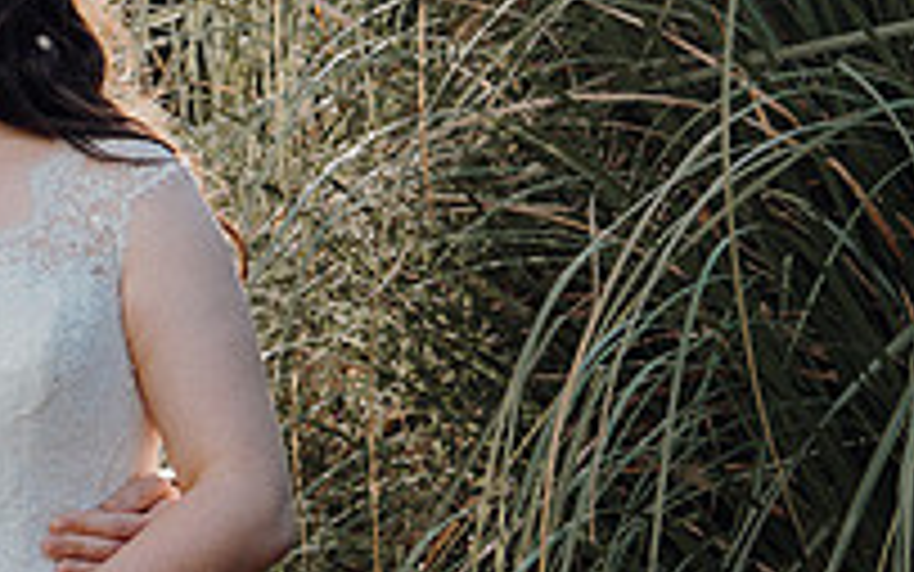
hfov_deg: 6.8
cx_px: -194
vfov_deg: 4.3
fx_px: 7624
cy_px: 372
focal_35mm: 306
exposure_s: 1/500
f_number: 3.5
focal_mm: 70
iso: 125
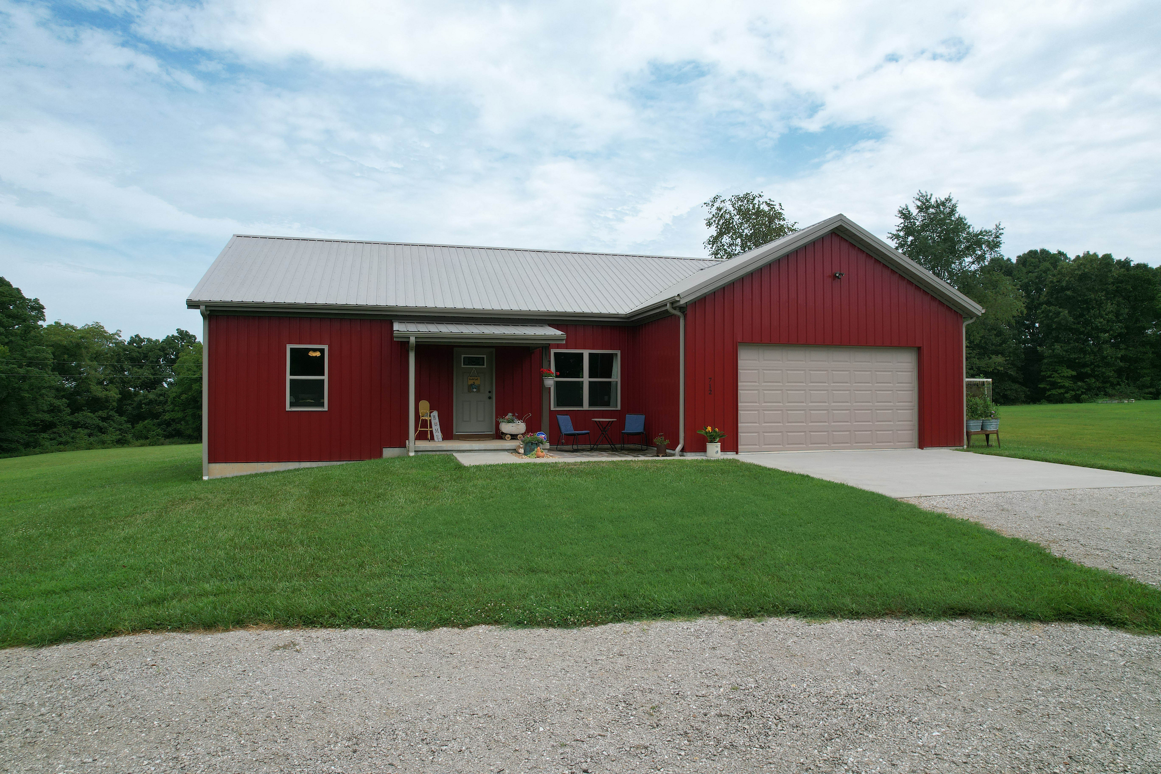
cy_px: 387
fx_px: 709
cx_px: 580
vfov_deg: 57.2
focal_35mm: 22
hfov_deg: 78.6
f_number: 2.8
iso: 110
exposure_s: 1/2000
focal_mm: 8.38
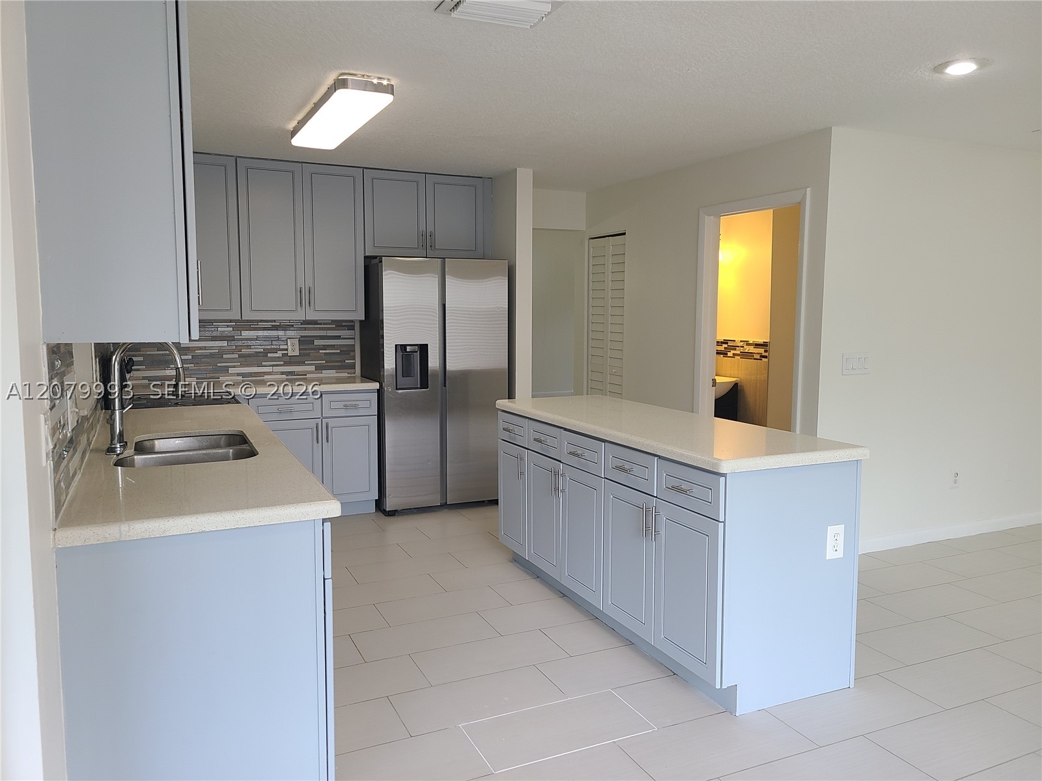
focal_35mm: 26
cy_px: 390
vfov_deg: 53.1
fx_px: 783
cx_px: 521
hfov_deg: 67.3
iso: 64
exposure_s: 1/120
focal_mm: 5.4
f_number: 1.8
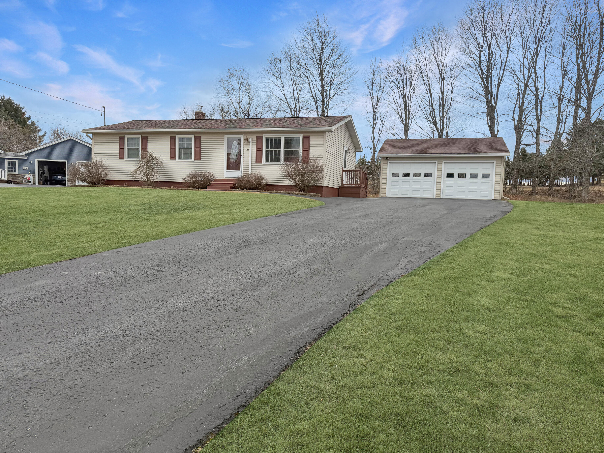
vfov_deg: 56.8
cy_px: 226
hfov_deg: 71.6
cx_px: 302
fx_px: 419
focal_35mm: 24
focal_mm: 6.76
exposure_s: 1/2445
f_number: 1.78
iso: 80
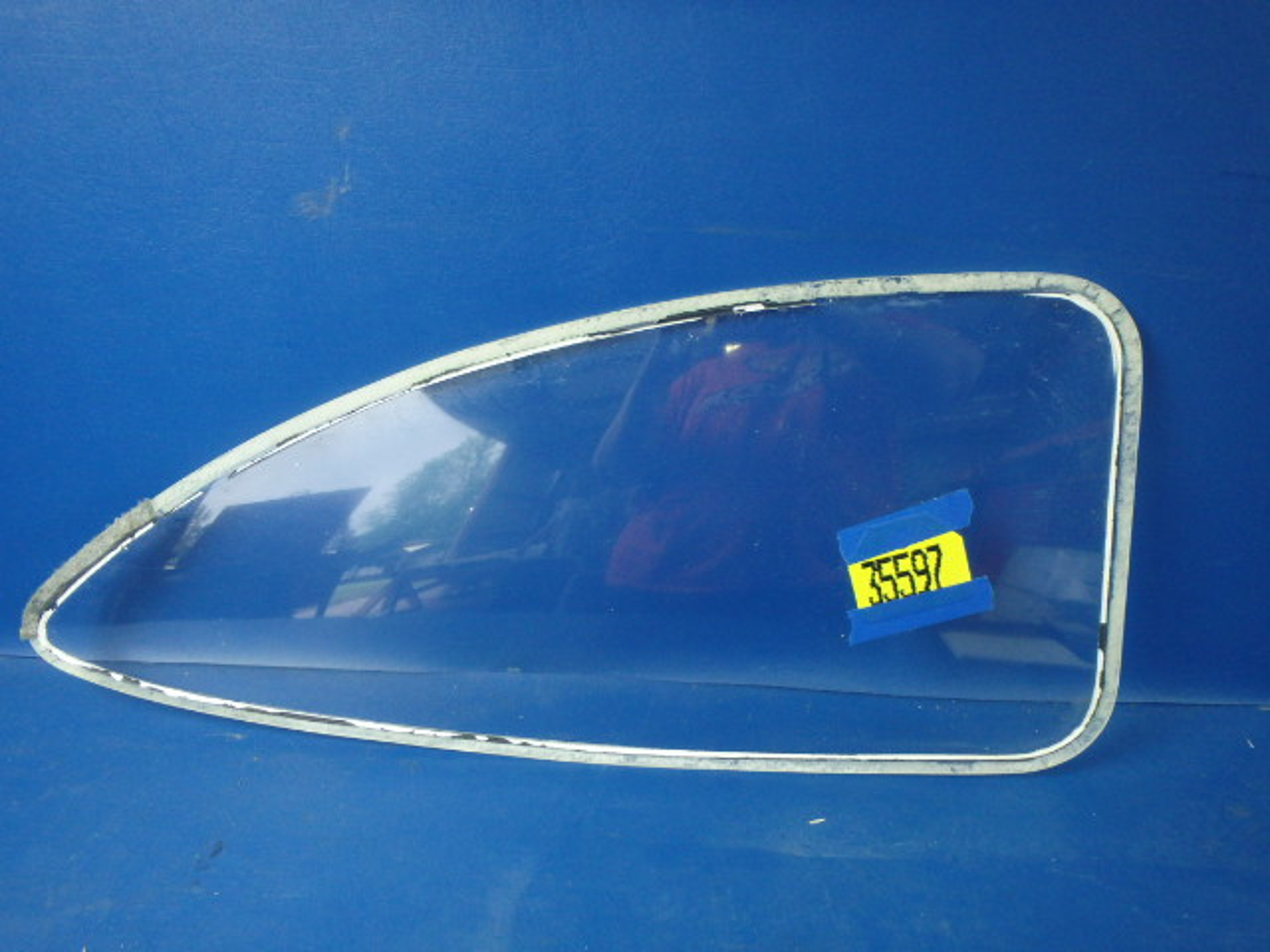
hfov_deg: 63.4
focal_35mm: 28
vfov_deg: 49.7
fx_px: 1027
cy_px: 476
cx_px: 635
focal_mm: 5
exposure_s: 1/30
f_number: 3.9
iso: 400
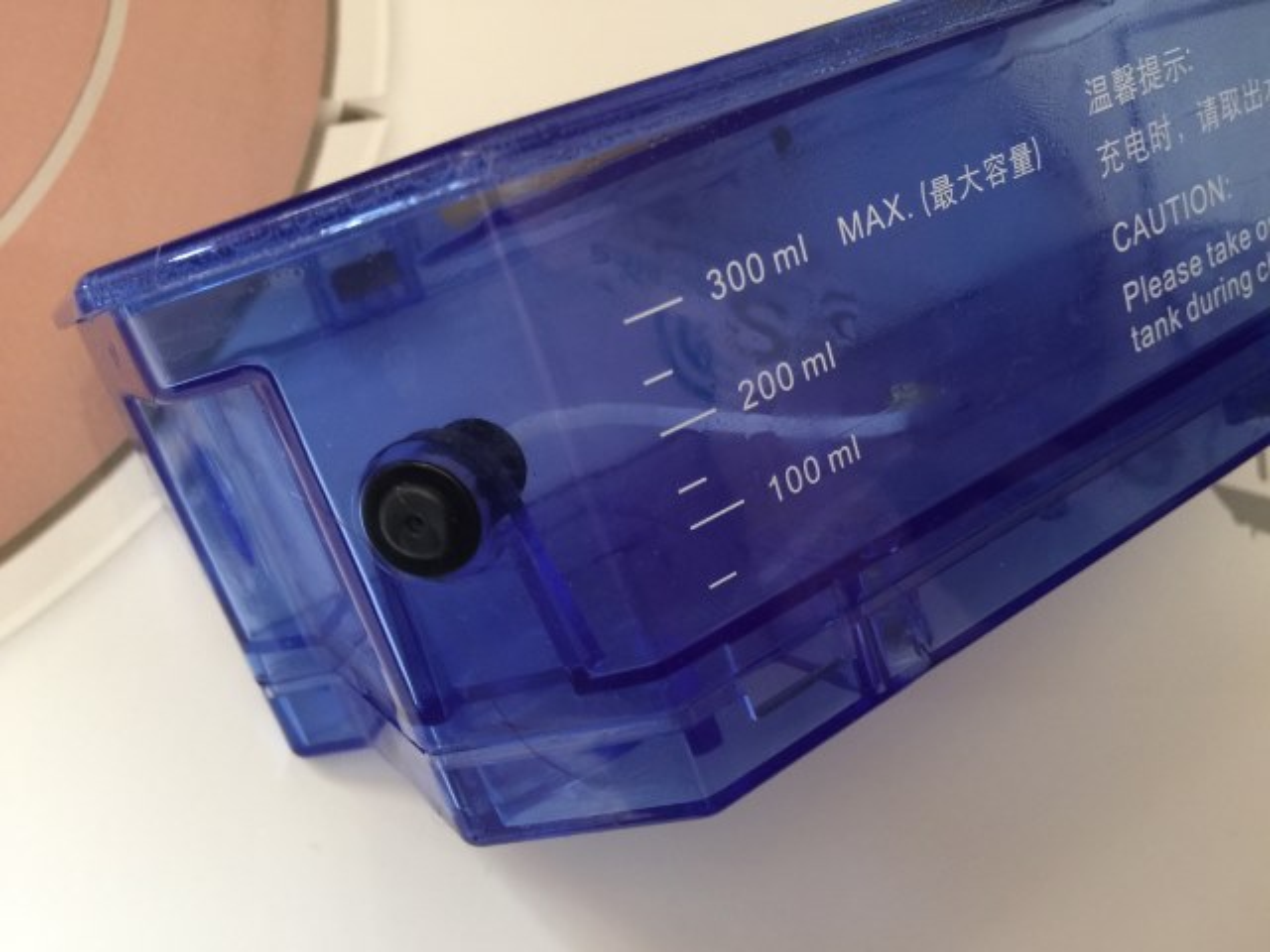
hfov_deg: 61.7
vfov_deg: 48.2
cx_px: 635
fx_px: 1064
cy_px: 476
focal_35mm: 29
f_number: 2.2
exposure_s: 1/4
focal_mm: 4.15
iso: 64
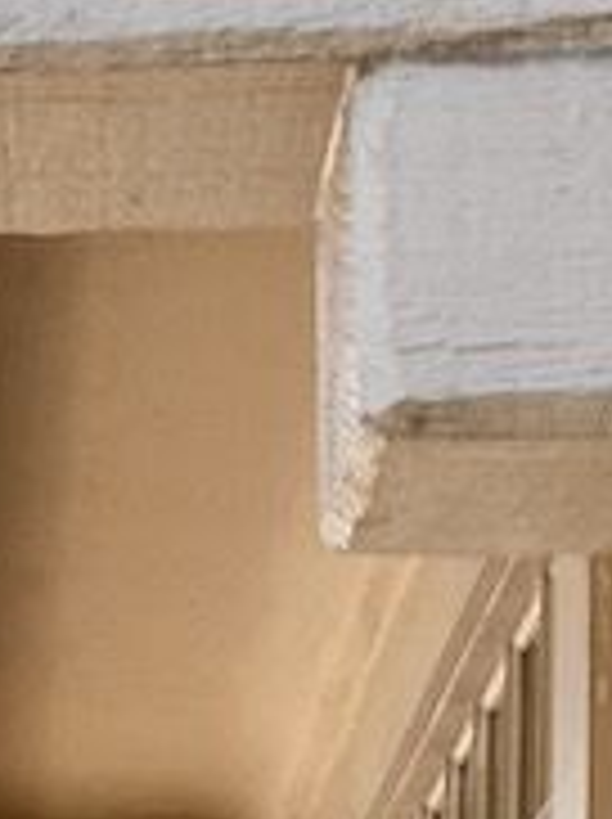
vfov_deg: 12.0
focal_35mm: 143
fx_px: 3379
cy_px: 1719
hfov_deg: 10.2
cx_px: -68
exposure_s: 1/1135
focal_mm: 4.25
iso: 32
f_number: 1.8
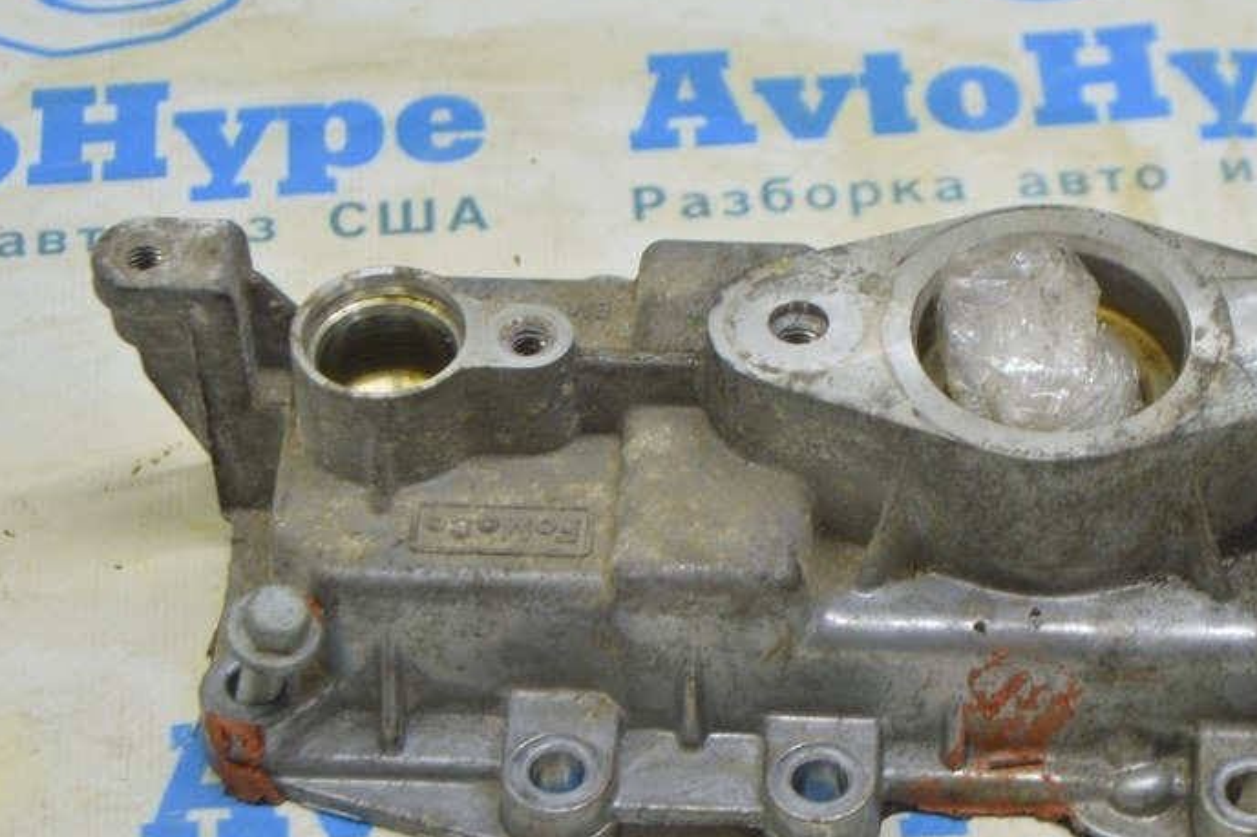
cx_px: 833
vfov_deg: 11.1
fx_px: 4284
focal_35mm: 123
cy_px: 538
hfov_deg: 16.7
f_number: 5.6
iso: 400
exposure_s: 1/20
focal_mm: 55
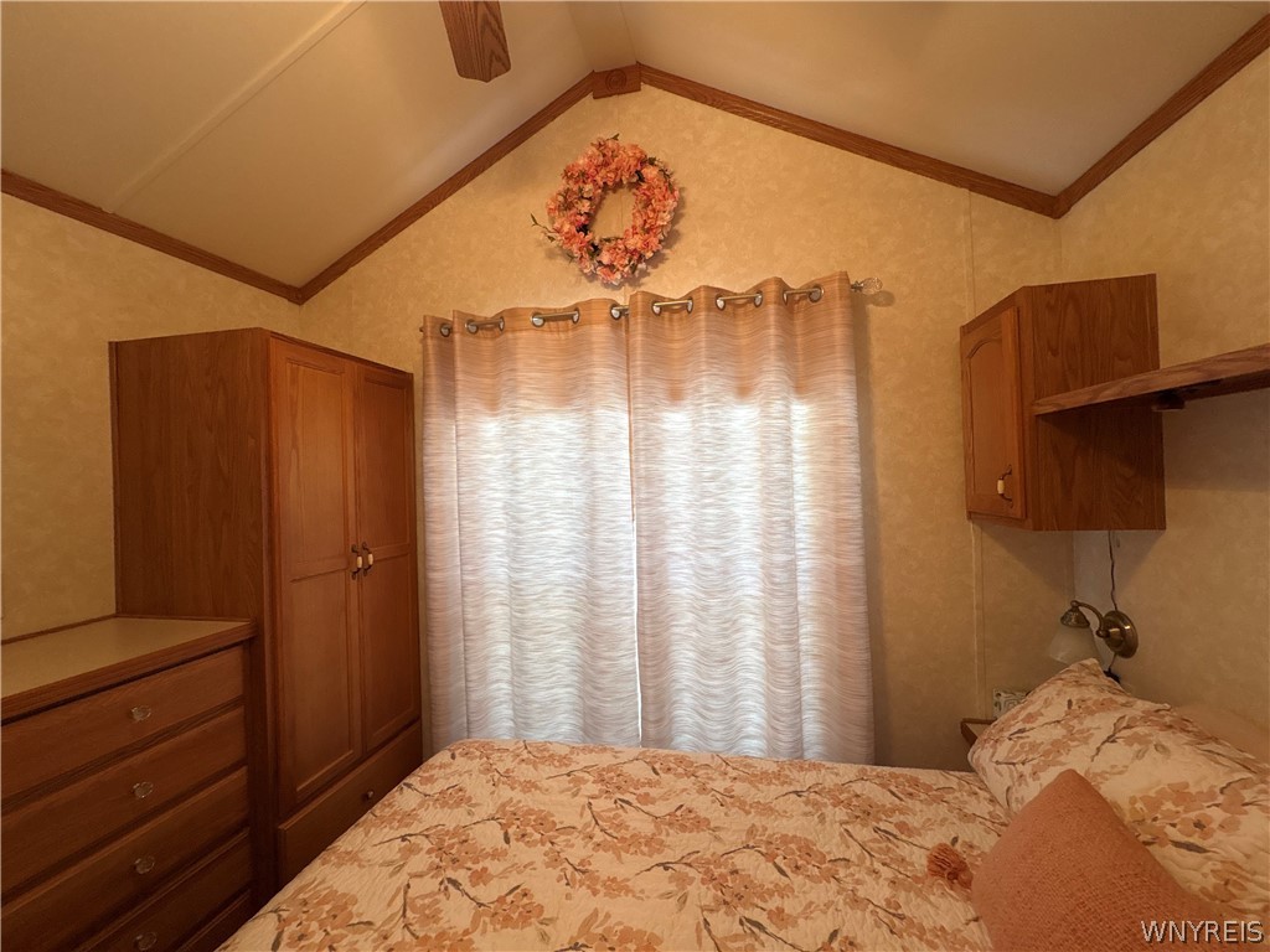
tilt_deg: -0.3
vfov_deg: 85.7
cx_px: 635
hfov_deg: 102.1
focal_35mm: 14
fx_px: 514
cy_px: 476
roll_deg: +2.2
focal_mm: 2.22
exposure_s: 1/60
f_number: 2.2
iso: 200
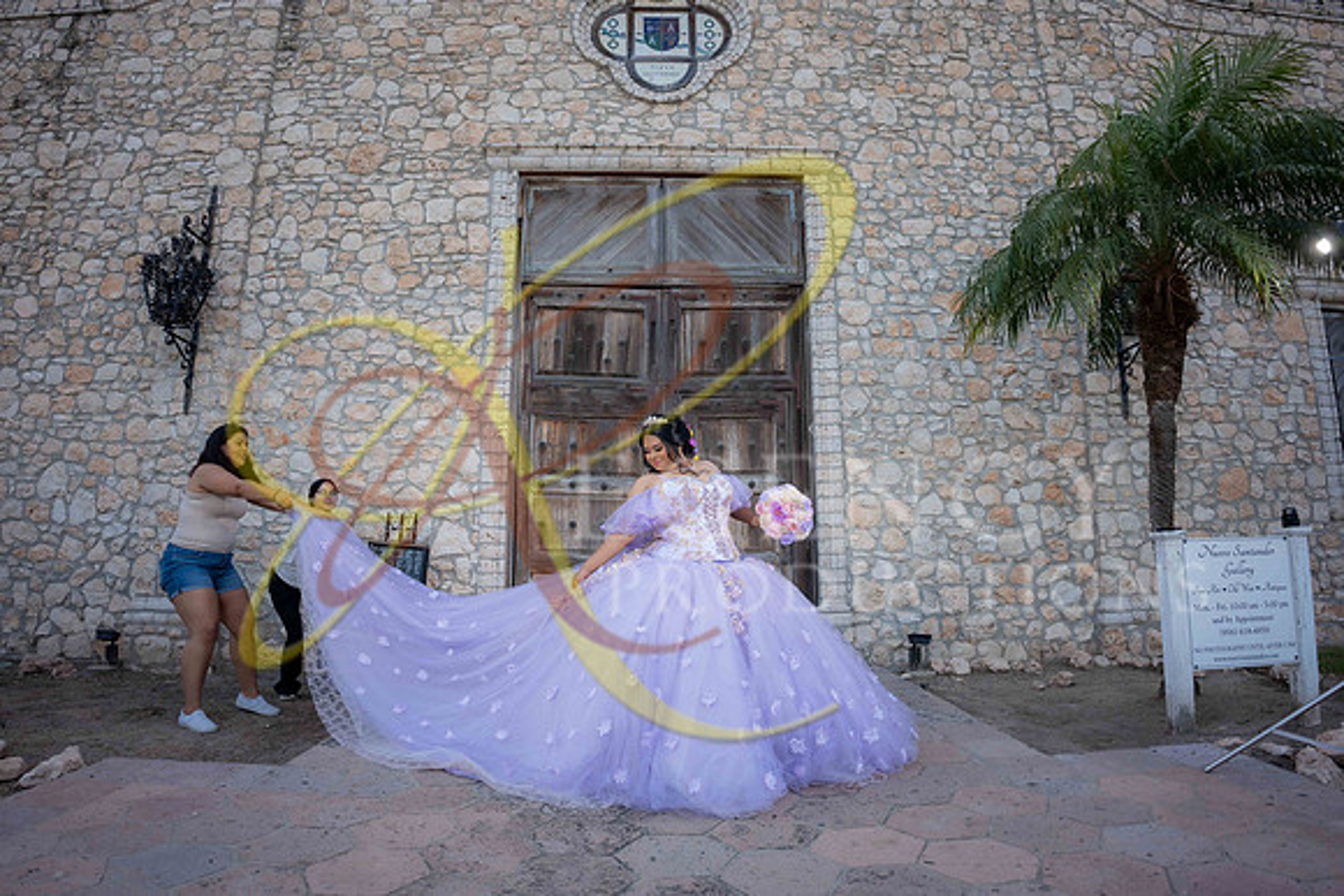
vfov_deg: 62.0
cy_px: 448
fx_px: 747
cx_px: 672
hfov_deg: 84.0
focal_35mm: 20
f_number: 2.8
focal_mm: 20
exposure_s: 1/640
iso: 125
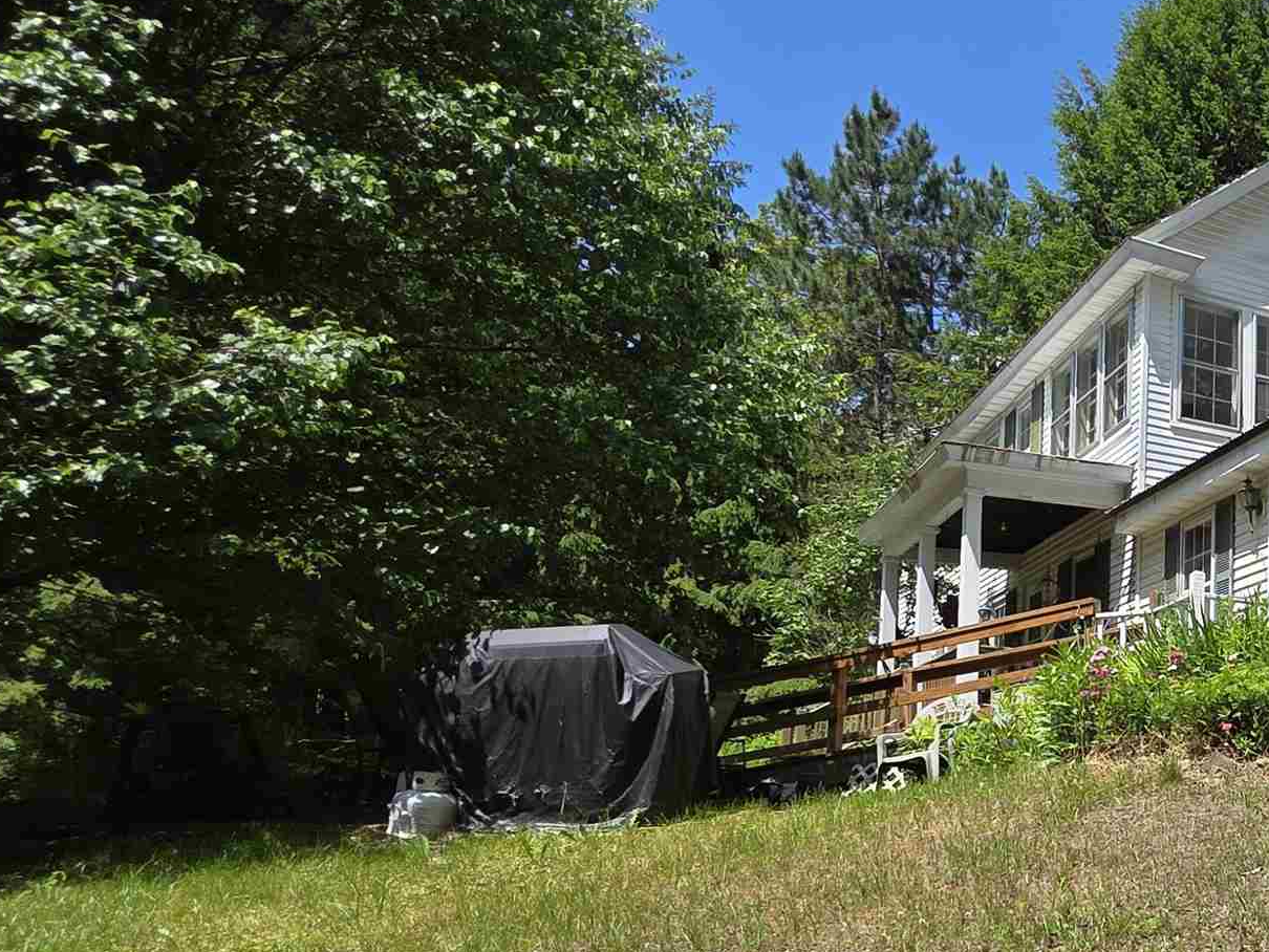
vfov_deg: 41.8
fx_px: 1210
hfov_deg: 44.0
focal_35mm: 33
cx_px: 1362
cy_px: 706
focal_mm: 2.2
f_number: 1.9
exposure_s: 1/1780
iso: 40
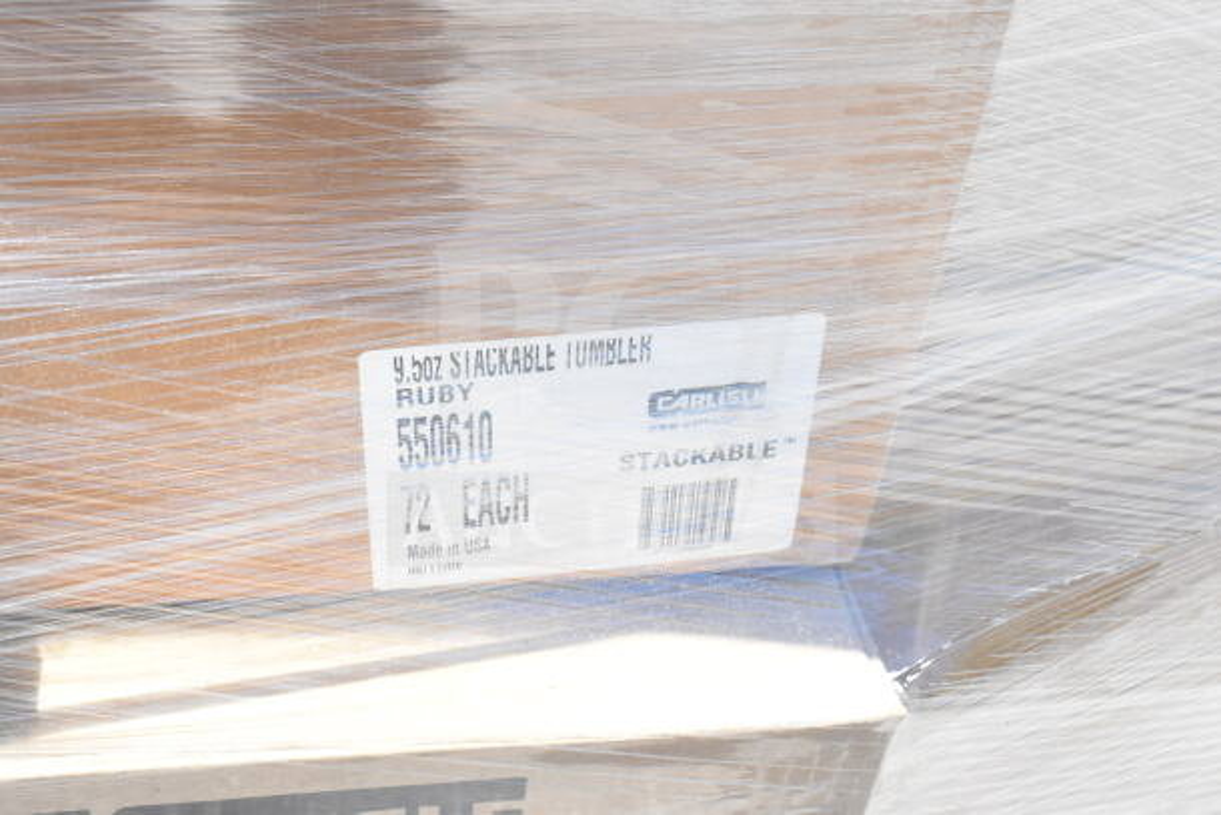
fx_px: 1628
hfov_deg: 41.1
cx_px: 610
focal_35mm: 48
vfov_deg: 28.1
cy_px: 408
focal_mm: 32
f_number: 11
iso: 1600
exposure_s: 1/500
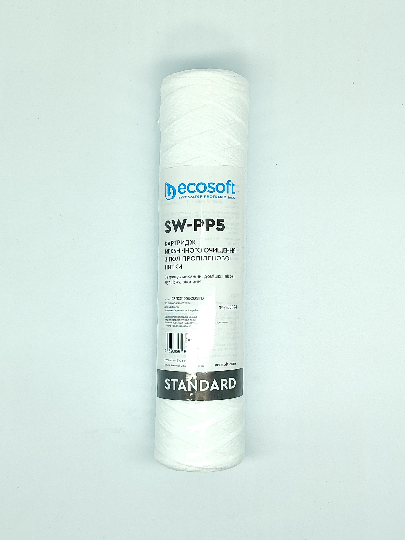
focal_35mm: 24
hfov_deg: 56.8
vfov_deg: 71.6
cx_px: 202
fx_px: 374
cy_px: 270
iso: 125
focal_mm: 5.89
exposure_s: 1/160
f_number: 1.89
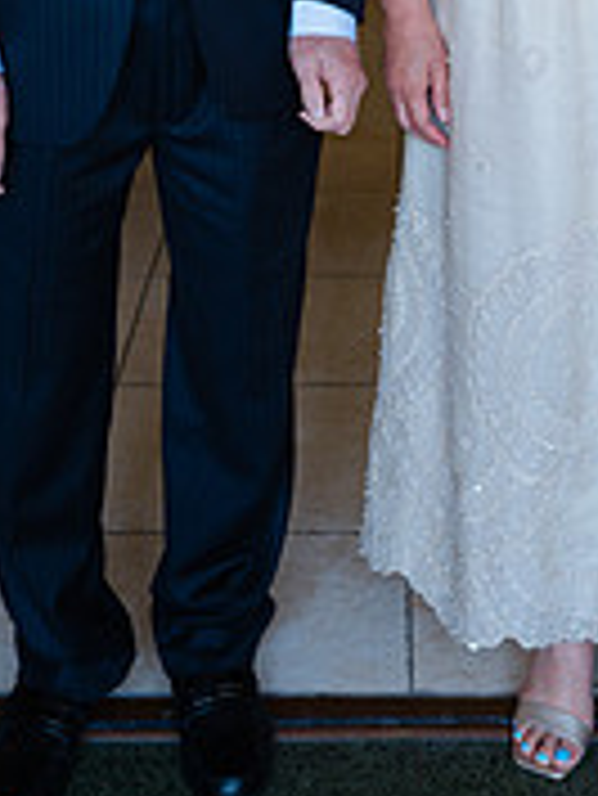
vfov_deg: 21.9
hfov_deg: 18.0
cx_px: 357
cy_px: -180
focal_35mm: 82
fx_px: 1886
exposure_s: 1/30
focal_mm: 30
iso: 200
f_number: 3.5
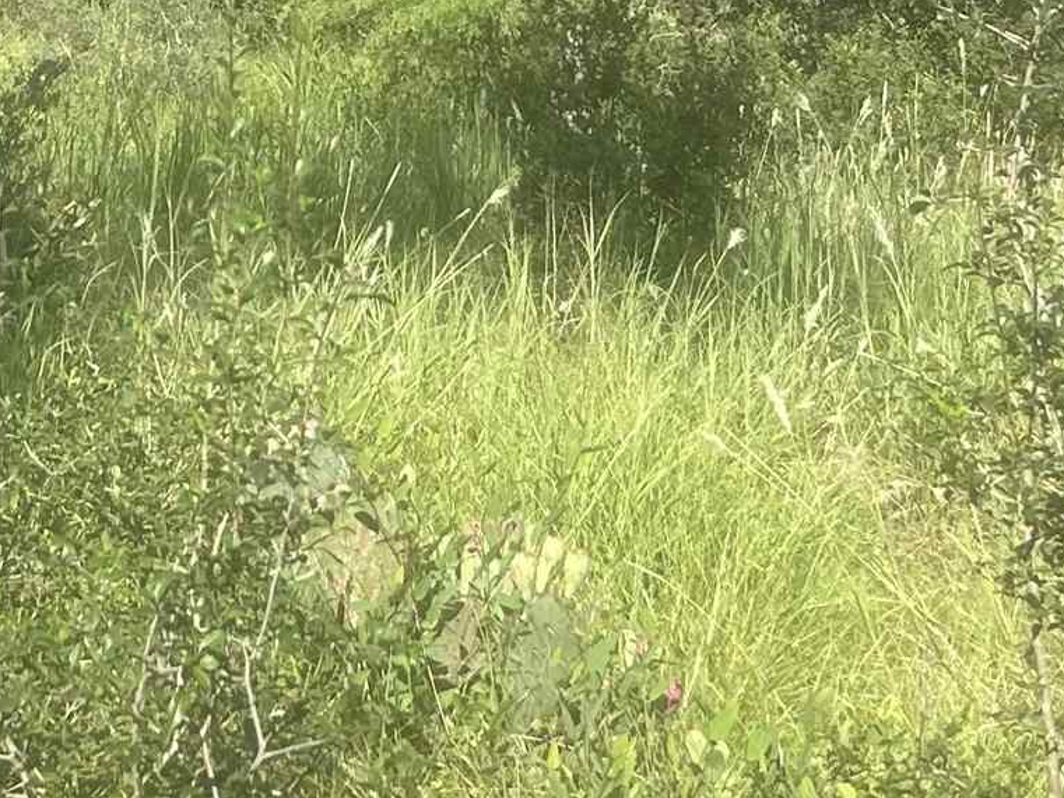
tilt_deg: +0.7
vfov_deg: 13.3
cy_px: -384
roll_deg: +1.3
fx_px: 3228
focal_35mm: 105
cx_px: 211
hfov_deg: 18.5
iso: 50
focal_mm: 5.7
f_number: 1.5
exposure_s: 1/2915
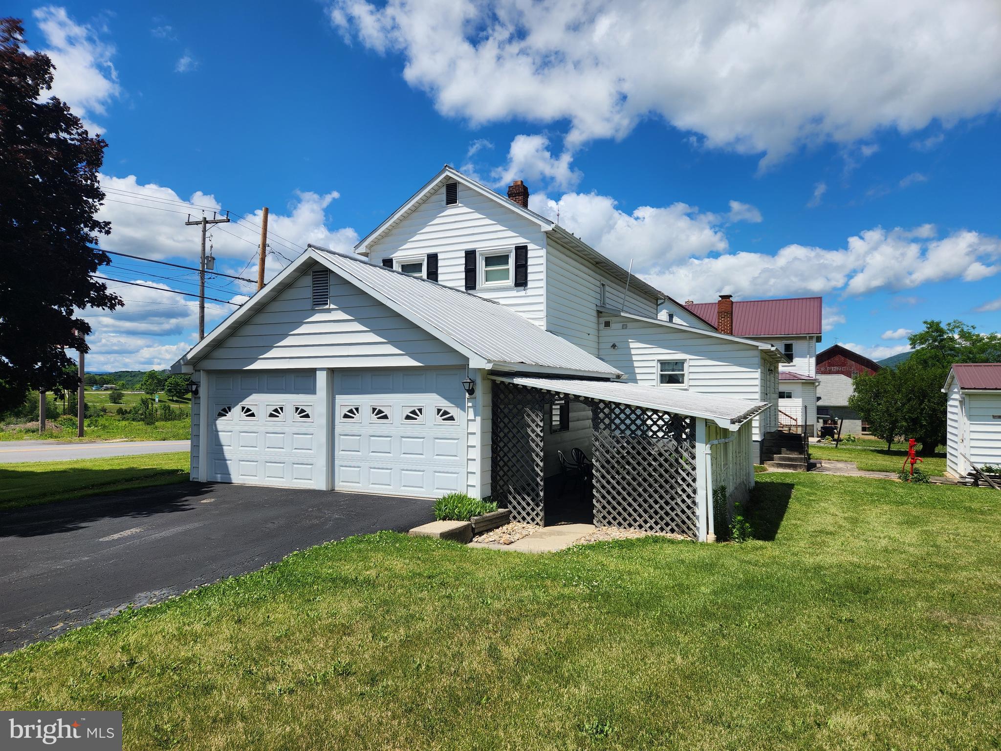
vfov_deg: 58.9
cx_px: 500
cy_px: 376
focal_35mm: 23
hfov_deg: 73.9
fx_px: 665
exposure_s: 1/2417
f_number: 1.8
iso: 20
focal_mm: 5.4
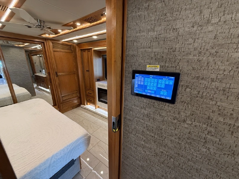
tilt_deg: -16.2
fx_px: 97
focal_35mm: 14
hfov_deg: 102.1
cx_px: 120
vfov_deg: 85.7
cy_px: 90
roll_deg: -0.5
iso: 320
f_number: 2.2
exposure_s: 1/61
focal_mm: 2.22
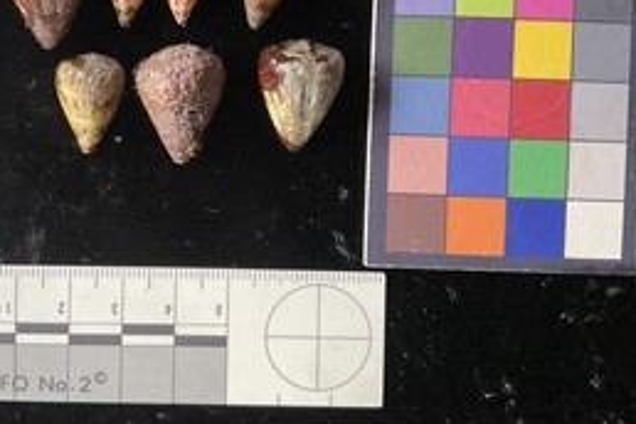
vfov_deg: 32.2
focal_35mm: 41
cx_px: 227
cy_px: 120
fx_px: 724
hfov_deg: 46.9
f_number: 1.8
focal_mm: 3
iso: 160
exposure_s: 1/60
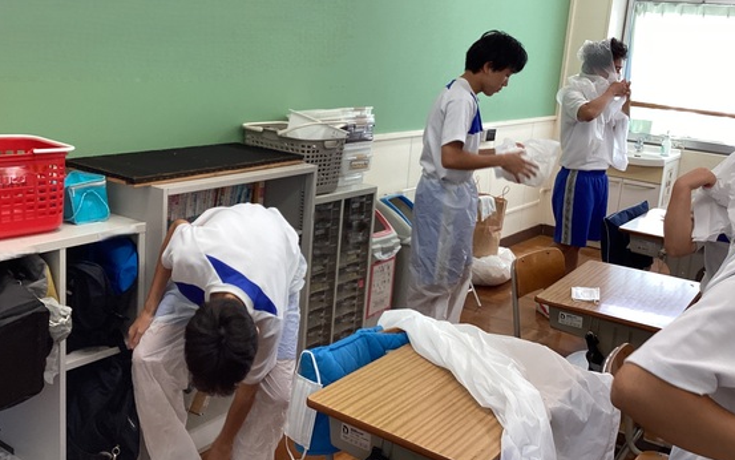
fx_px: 761
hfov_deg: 51.5
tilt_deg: -11.8
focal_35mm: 38
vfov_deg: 33.5
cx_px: 336
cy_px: 189
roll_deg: -4.5
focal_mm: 3.3
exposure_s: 1/60
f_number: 2.4
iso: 64
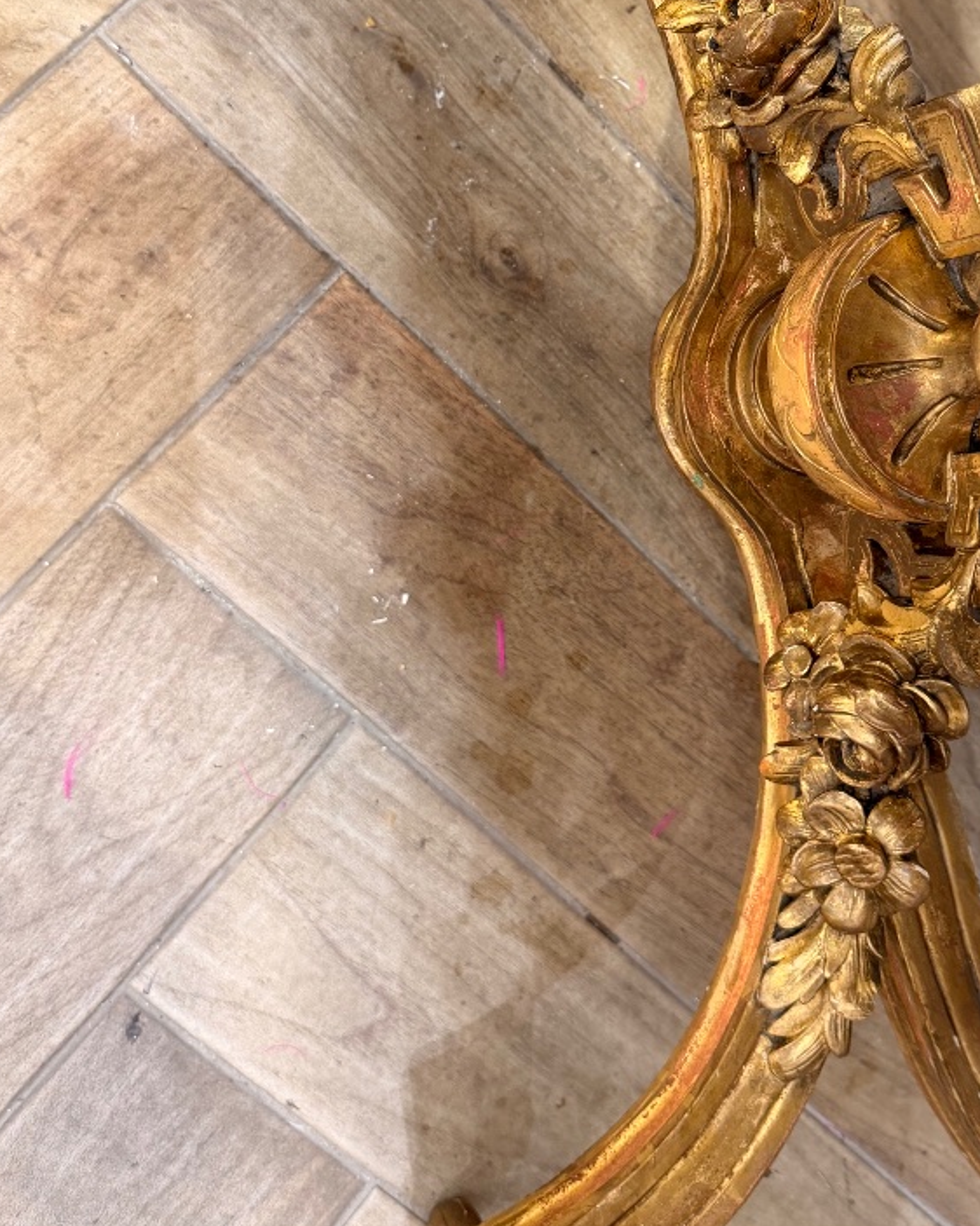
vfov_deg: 44.9
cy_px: 384
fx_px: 1451
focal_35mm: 40
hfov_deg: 36.8
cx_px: 678
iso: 160
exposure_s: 1/50
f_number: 1.78
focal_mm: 6.76
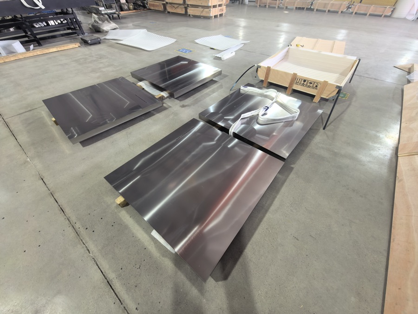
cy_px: 157
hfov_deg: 106.2
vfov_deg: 89.9
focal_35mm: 13
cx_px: 209
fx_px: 157
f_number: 2.2
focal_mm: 1.95
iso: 125
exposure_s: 1/50
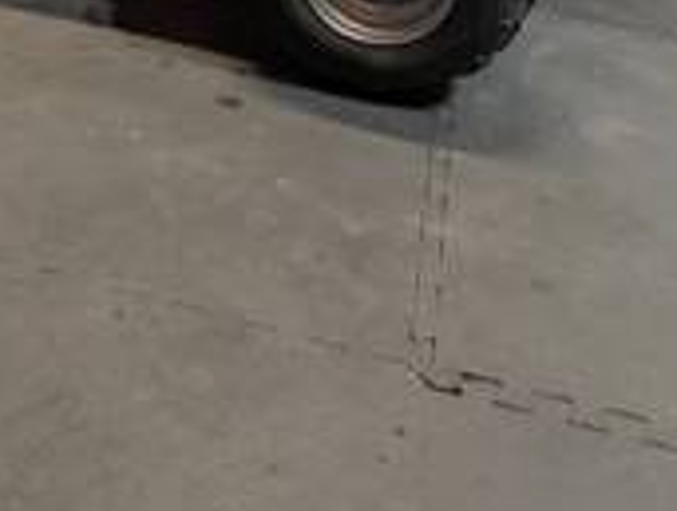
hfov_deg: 38.7
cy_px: -236
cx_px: 269
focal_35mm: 49
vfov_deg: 24.1
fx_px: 960
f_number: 1.7
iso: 284
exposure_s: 1/120
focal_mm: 2.02
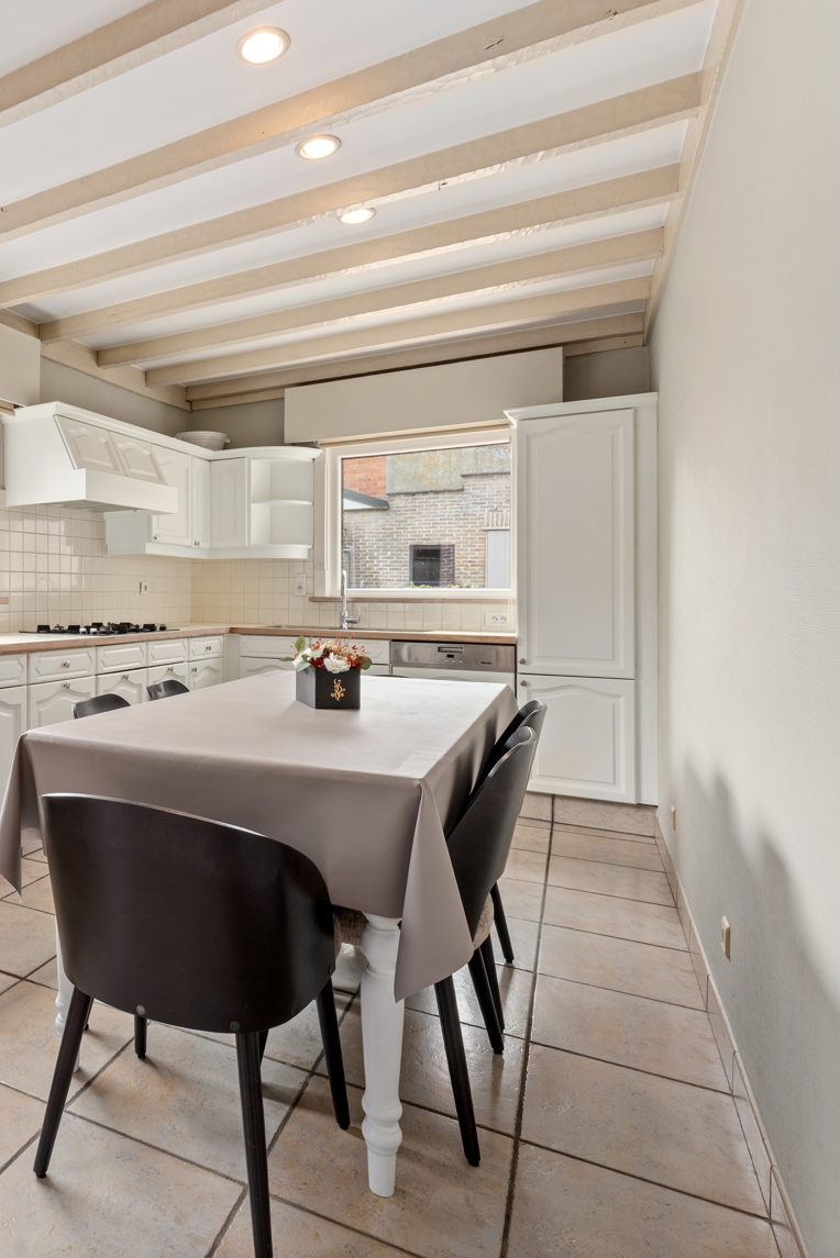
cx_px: 84
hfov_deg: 50.7
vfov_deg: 78.5
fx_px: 769
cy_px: 605
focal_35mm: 22
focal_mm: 14
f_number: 11
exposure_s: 1/4
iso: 250
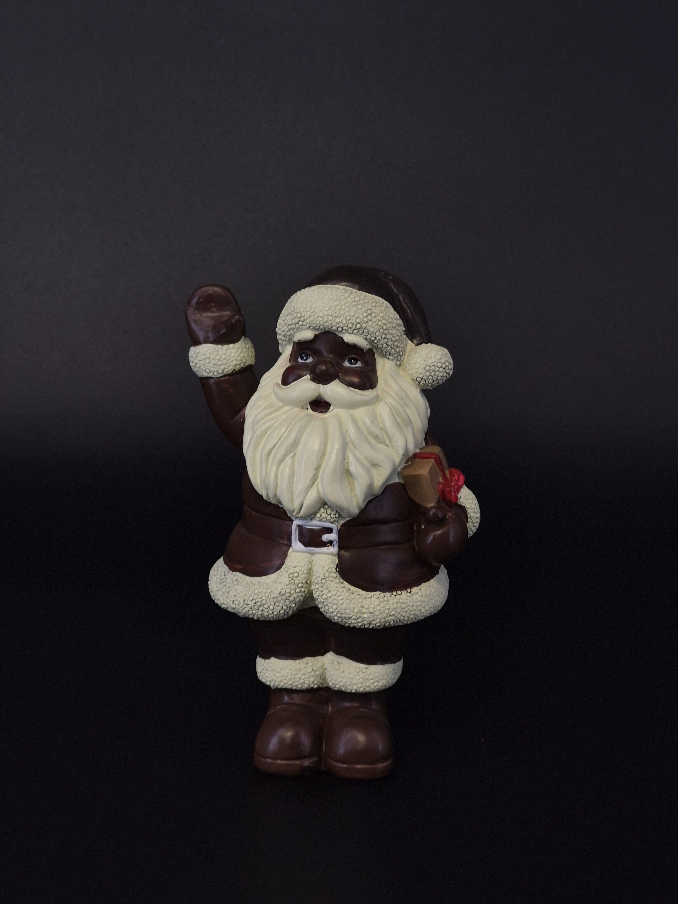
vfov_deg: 28.2
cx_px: 339
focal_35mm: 69
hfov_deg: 21.3
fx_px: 1802
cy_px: 452
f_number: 2.4
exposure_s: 1/50
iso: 64
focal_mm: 7
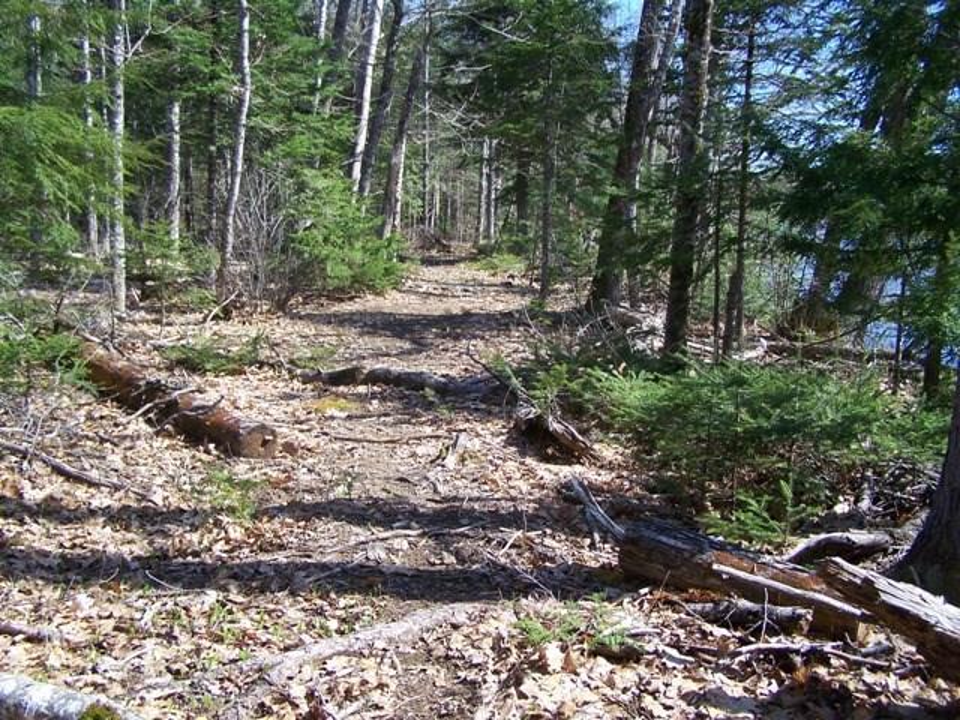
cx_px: 480
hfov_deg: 49.0
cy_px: 360
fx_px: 1054
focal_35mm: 38
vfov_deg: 37.7
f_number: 2.8
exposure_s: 1/320
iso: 64
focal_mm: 6.3
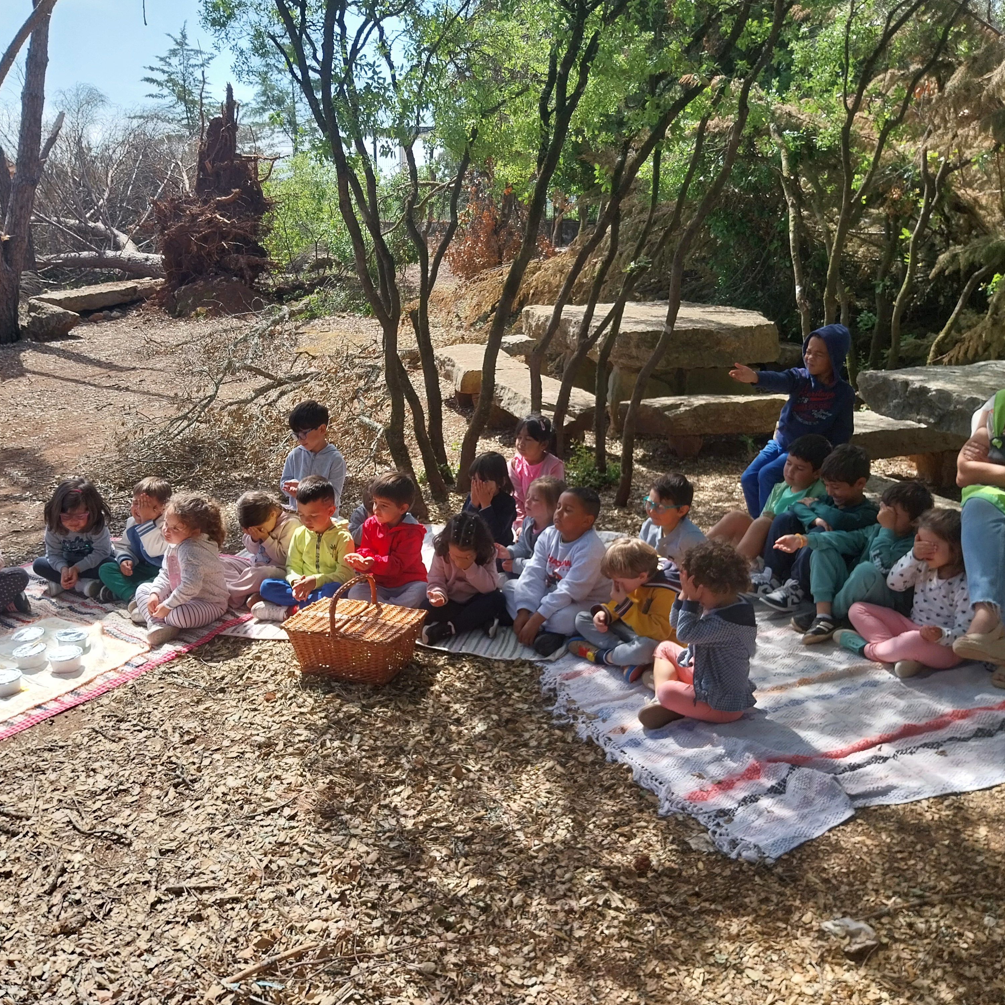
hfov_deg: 52.5
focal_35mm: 31
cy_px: 503
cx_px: 482
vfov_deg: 52.5
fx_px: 1018
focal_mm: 4
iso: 25
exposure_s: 1/361
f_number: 1.8
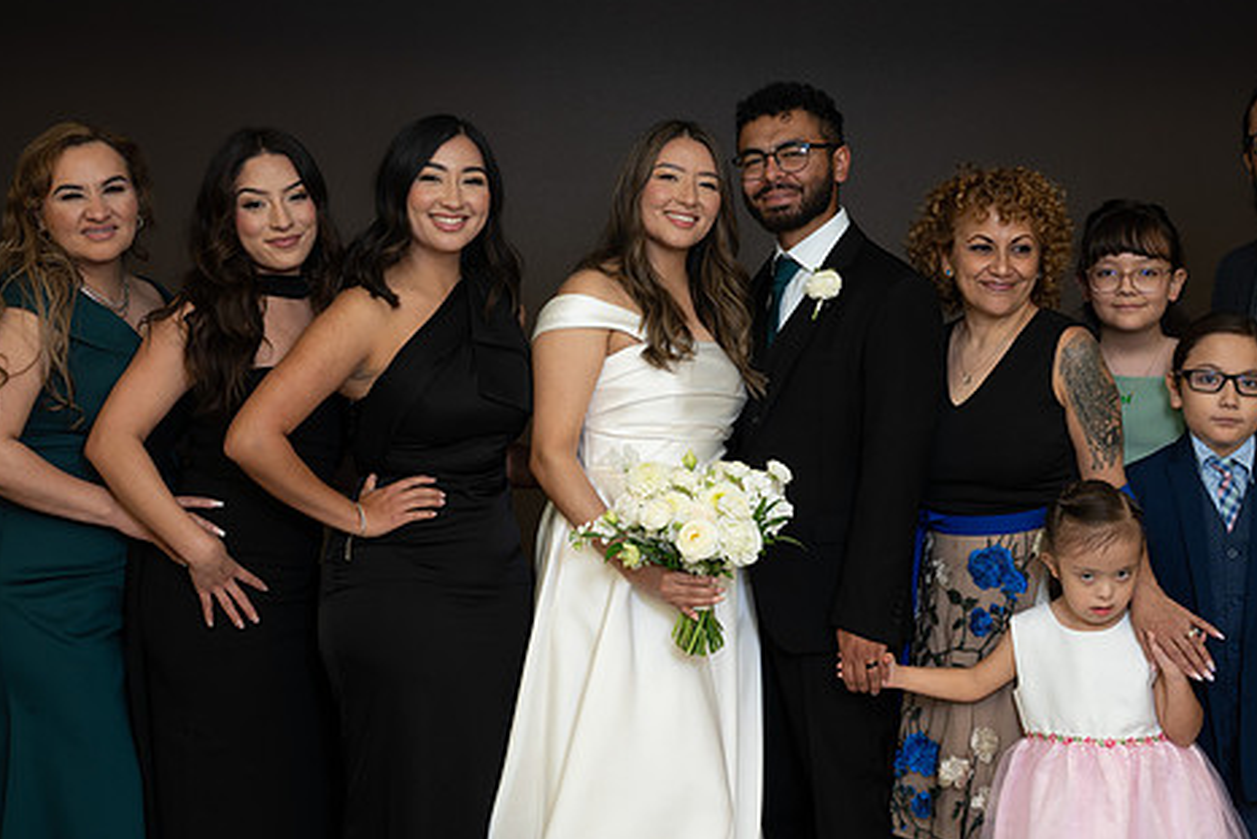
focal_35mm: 56
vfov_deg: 24.2
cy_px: 395
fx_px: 1956
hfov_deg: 35.6
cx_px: 655
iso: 250
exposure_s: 1/50
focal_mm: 45
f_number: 4
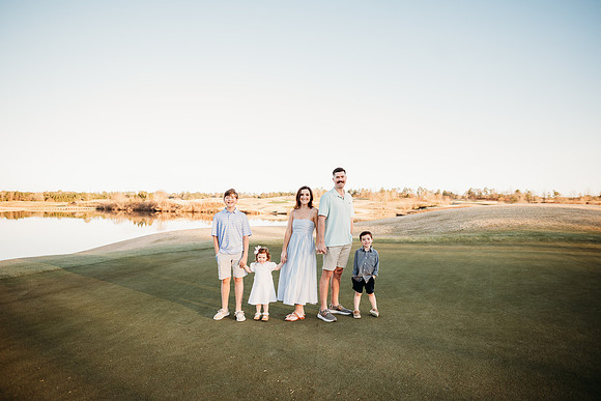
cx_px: 300
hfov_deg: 73.7
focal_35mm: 24
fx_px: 401
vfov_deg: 53.2
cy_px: 200
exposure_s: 1/500
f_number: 2.5
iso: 160
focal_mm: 24
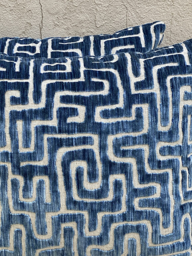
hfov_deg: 17.2
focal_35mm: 86
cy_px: 161
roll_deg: -0.1
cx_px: 80
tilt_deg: -21.5
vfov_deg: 22.7
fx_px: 636
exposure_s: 1/122
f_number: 2
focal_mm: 6
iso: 32
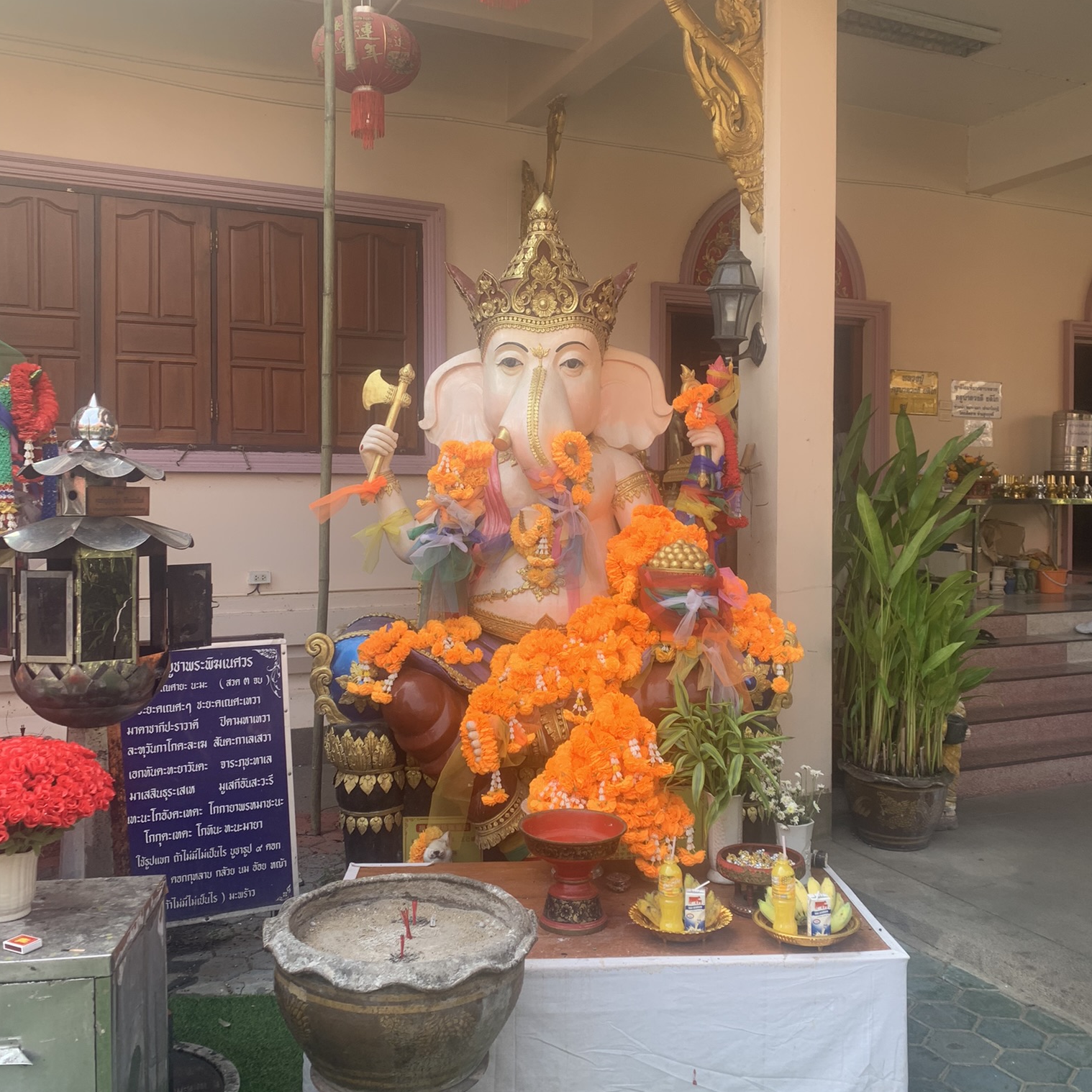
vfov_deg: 52.5
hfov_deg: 52.5
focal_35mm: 31
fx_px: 1106
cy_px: 525
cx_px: 550
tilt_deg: +0.0
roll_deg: -0.3
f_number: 1.8
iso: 25
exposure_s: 1/239
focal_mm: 4.25
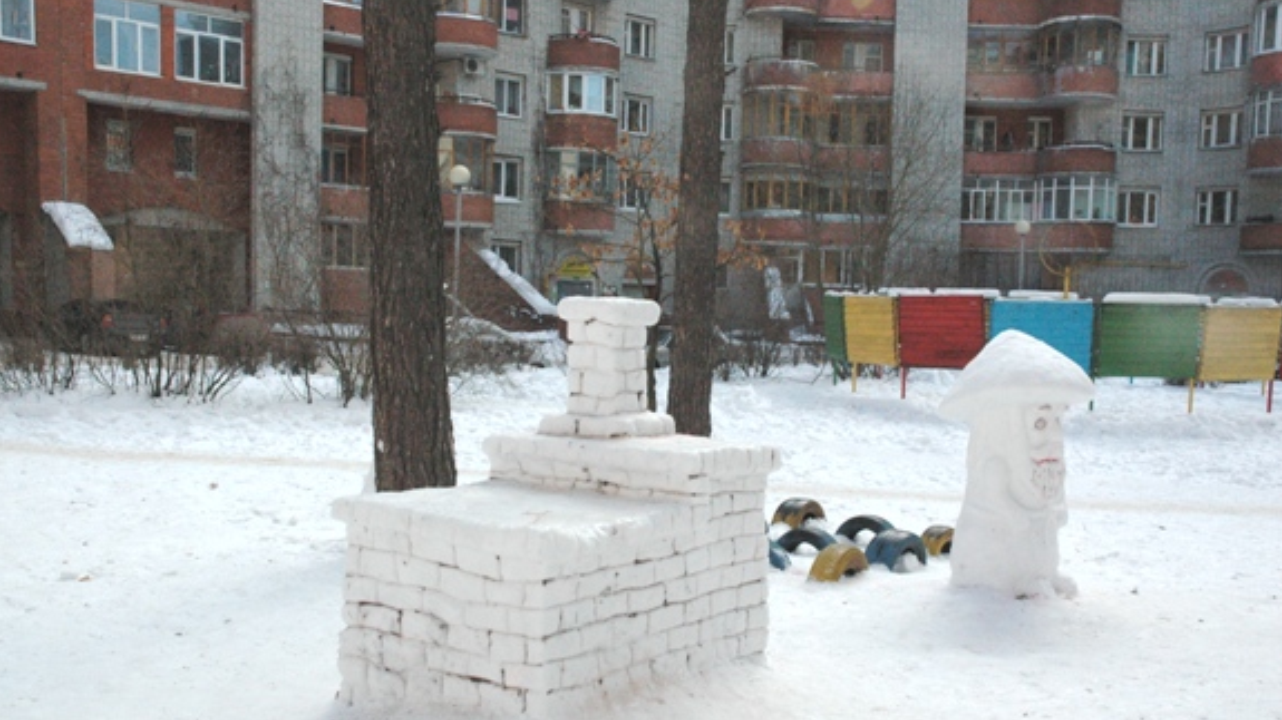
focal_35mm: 40
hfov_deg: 51.0
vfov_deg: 30.0
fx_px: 1343
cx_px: 641
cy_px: 422
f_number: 14
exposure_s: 1/800
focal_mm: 25
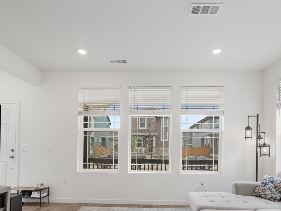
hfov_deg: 69.3
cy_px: 145
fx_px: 203
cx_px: 151
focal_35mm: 25
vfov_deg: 53.5
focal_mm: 16
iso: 800
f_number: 8
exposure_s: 1/2000
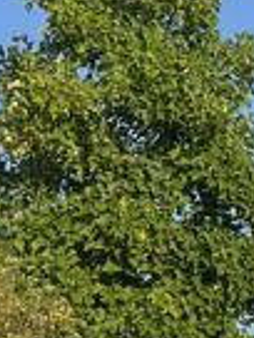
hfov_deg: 7.1
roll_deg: +0.5
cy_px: 482
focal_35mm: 196
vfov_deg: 9.8
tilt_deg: +6.3
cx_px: 620
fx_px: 1918
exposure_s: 1/3571
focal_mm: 5.7
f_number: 1.5
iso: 50
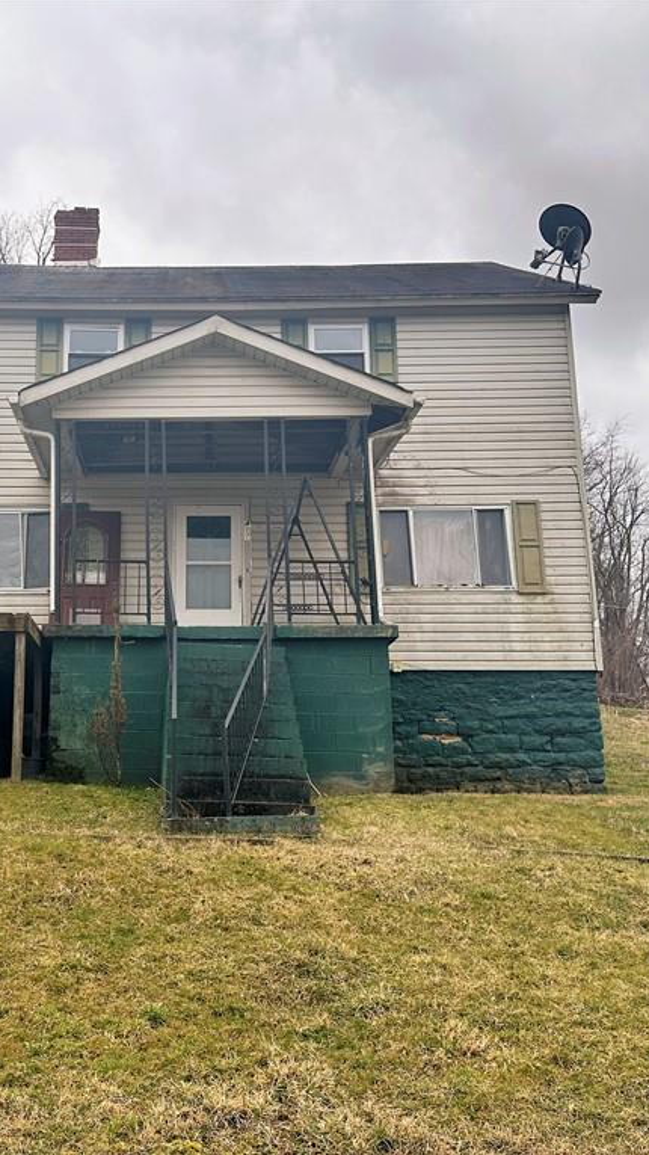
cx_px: 181
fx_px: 1071
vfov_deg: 56.6
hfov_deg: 33.2
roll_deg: +0.2
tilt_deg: +11.8
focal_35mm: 35
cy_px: 577
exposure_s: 1/2353
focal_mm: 6.86
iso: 80
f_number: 1.78
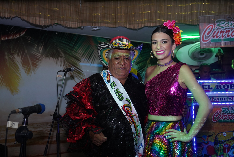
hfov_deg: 48.4
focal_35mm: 40
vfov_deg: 33.5
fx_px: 260
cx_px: 117
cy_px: 78
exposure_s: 1/250
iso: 2500
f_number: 4
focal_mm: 40
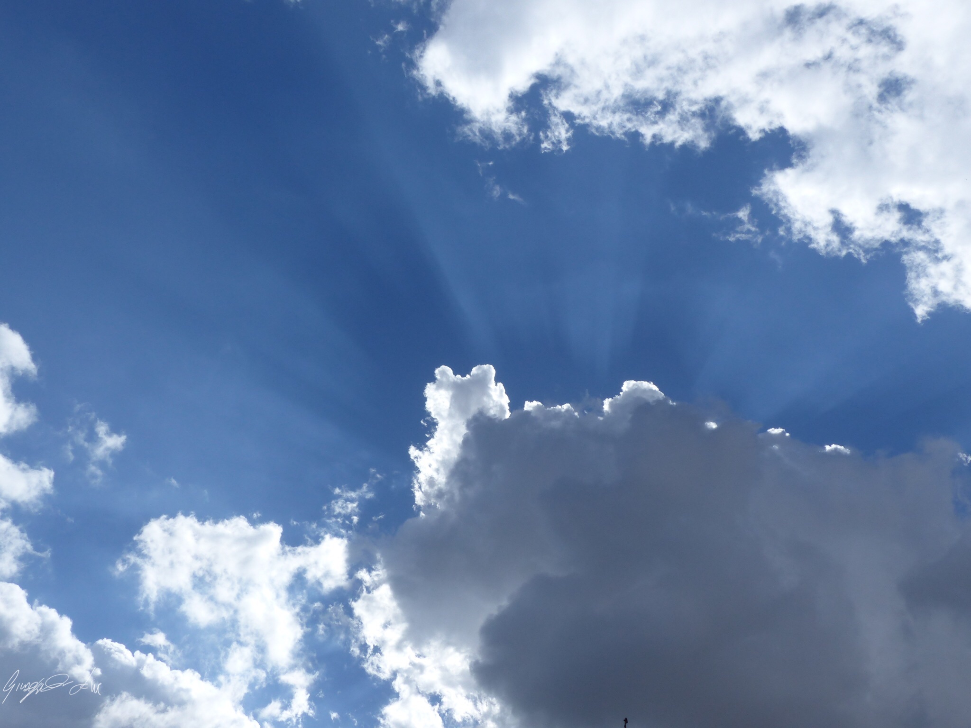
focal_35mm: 30
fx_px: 842
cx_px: 486
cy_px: 364
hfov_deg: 60.0
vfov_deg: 46.8
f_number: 5.6
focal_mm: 5.5
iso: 100
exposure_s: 1/1600
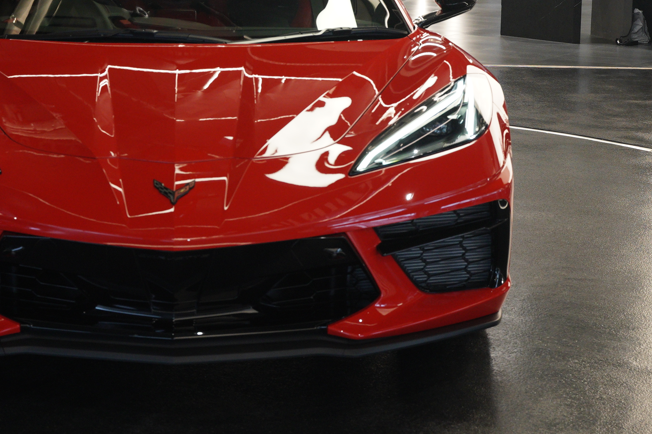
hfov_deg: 24.0
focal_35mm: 84
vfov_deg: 16.2
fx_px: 1521
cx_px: 177
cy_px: 109
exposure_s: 1/100
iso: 1600
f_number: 5
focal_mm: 36
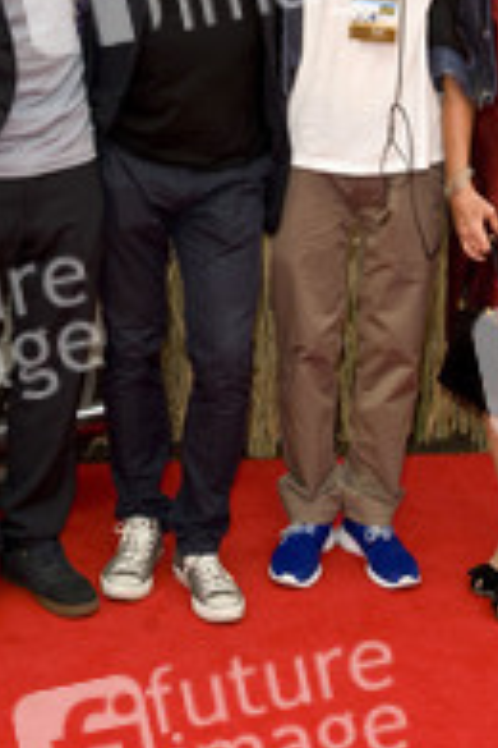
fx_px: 1618
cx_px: 324
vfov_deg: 25.6
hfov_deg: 17.5
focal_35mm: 78
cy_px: 157
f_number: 7.1
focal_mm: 38
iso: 800
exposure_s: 1/320
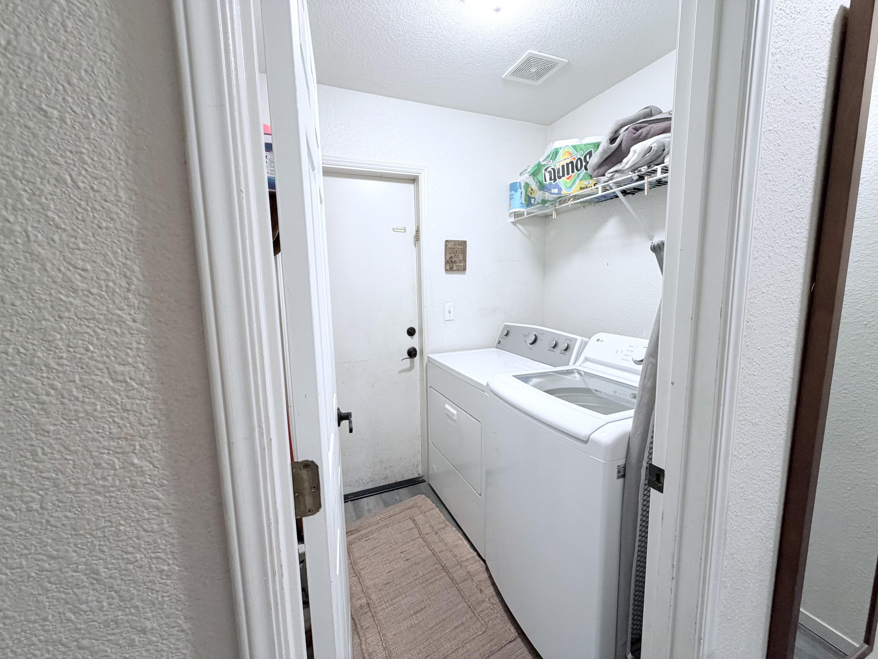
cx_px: 439
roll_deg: +0.9
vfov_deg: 85.7
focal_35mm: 14
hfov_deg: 102.1
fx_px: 355
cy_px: 330
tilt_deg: -7.3
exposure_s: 1/60
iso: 200
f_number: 2.2
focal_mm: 2.22
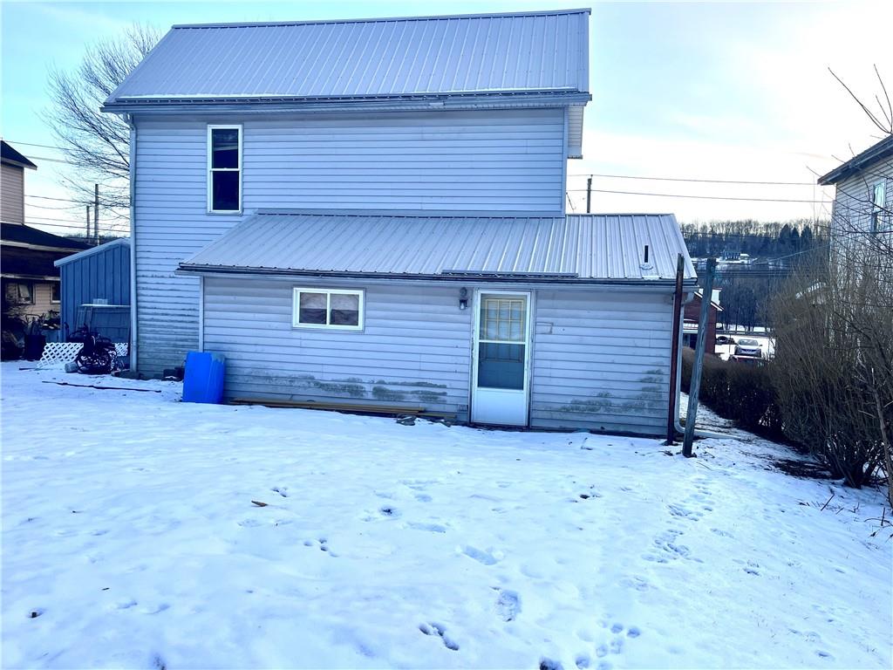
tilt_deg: -4.6
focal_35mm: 26
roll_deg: -1.0
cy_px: 335
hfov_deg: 67.3
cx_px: 446
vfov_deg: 53.1
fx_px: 671
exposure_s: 1/148
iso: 40
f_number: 1.6
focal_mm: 5.1
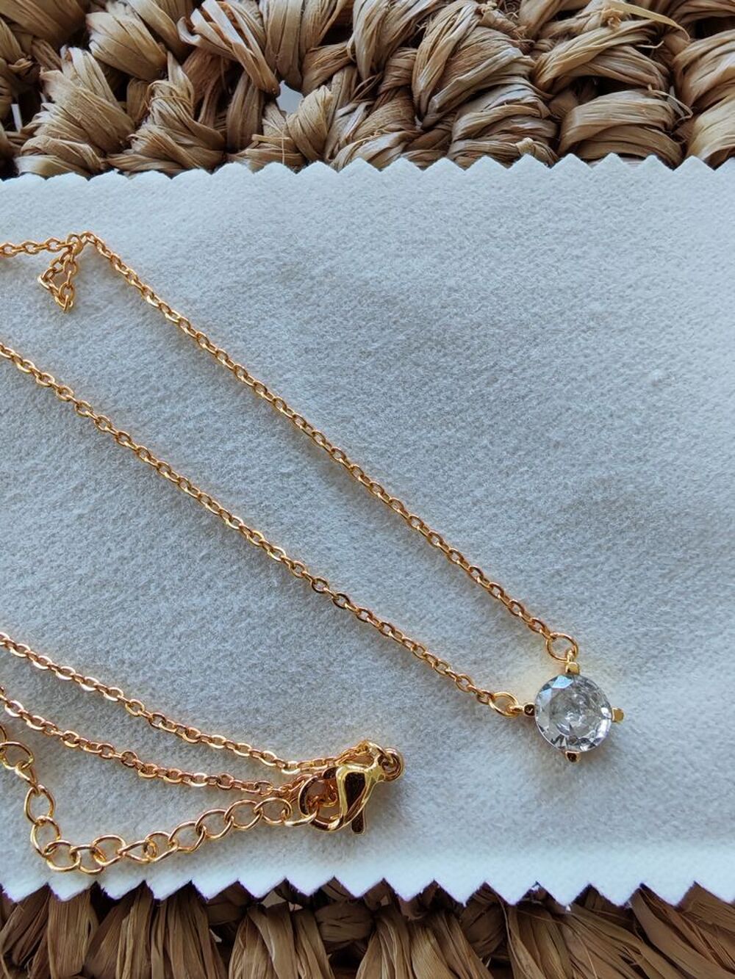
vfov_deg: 65.3
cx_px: 368
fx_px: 764
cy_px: 490
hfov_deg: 51.4
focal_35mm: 27
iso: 80
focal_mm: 1.96
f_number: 2.2
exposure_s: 1/100
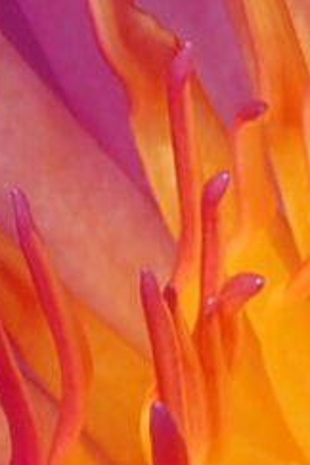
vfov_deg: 2.4
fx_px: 11227
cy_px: -256
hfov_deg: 1.6
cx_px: -364
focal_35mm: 869
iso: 200
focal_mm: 55
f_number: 9
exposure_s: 1/320
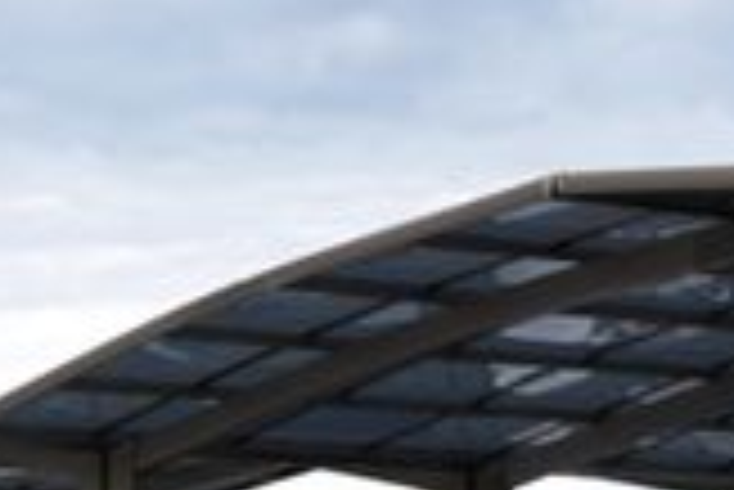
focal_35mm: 163
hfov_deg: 12.2
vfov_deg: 7.7
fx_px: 3326
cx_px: -243
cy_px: 1306
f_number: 6.3
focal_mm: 26
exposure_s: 1/160
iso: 100
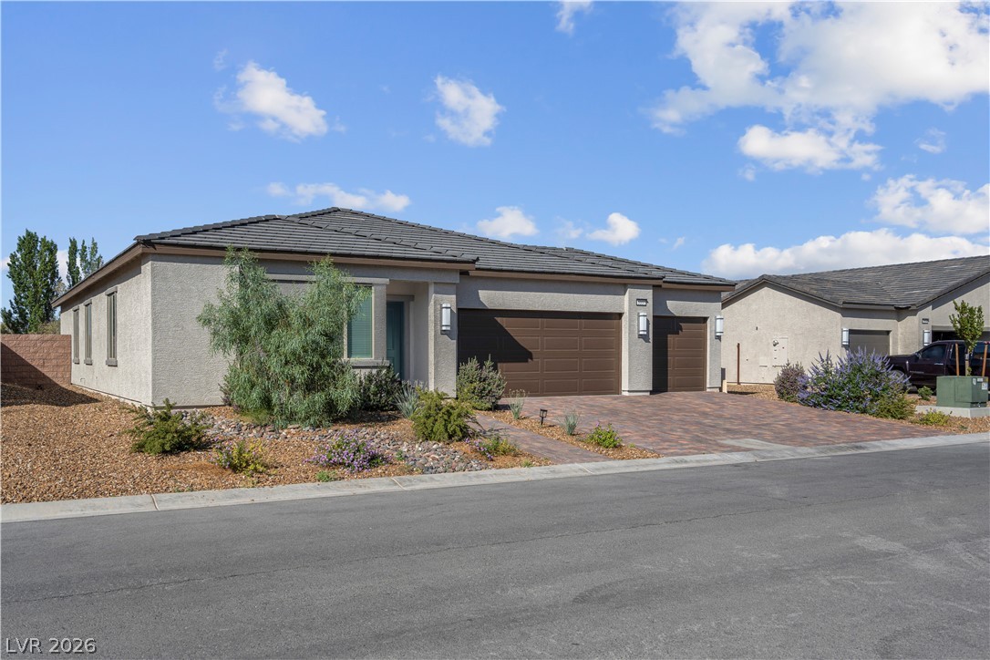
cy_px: 330
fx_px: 880
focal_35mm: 32
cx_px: 495
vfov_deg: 41.1
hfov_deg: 58.7
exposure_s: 1/320
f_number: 9
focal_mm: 32
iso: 100
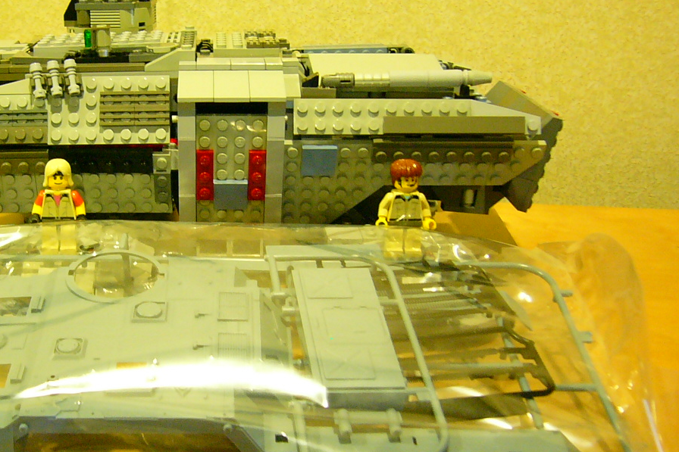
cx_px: 217
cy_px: 257
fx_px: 981
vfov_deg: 26.0
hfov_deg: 37.7
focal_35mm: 52
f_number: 2.8
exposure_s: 1/8
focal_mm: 5.8
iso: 200
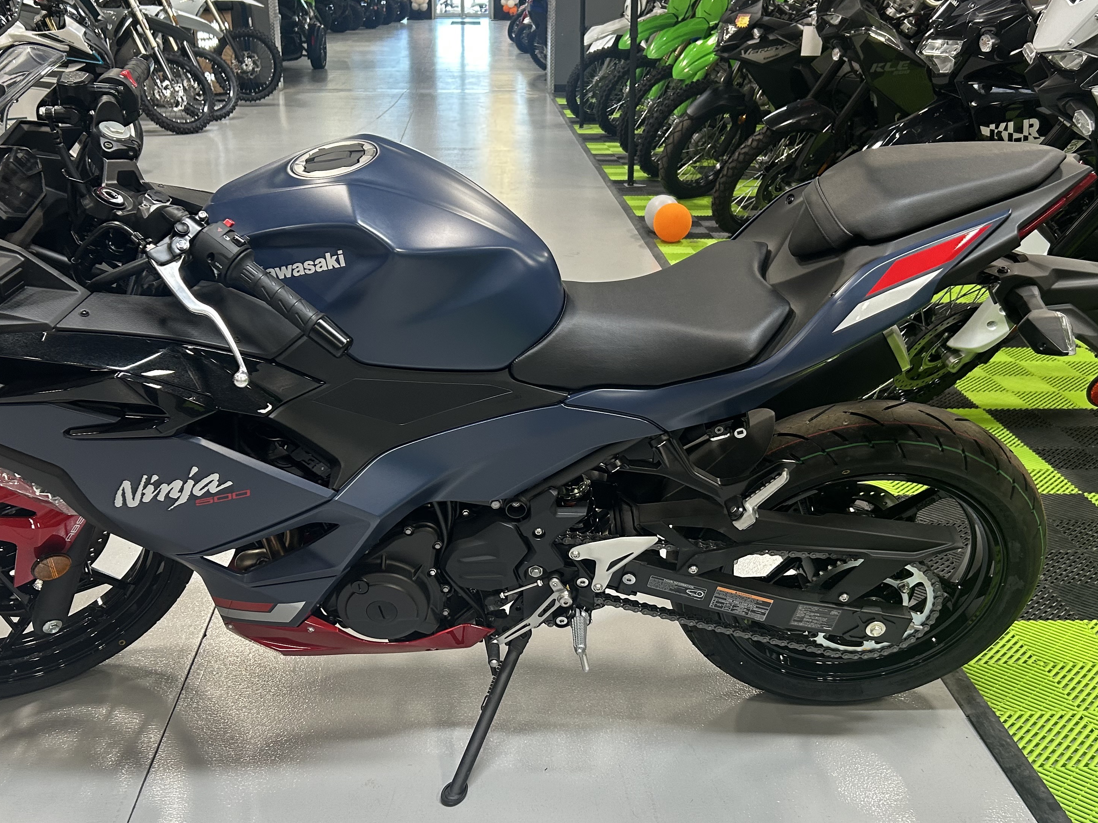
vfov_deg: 39.6
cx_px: 497
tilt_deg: -21.9
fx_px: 1142
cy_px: 465
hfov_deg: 51.3
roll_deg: +0.3
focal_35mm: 36
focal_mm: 5.7
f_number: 1.5
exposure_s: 1/94
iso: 125
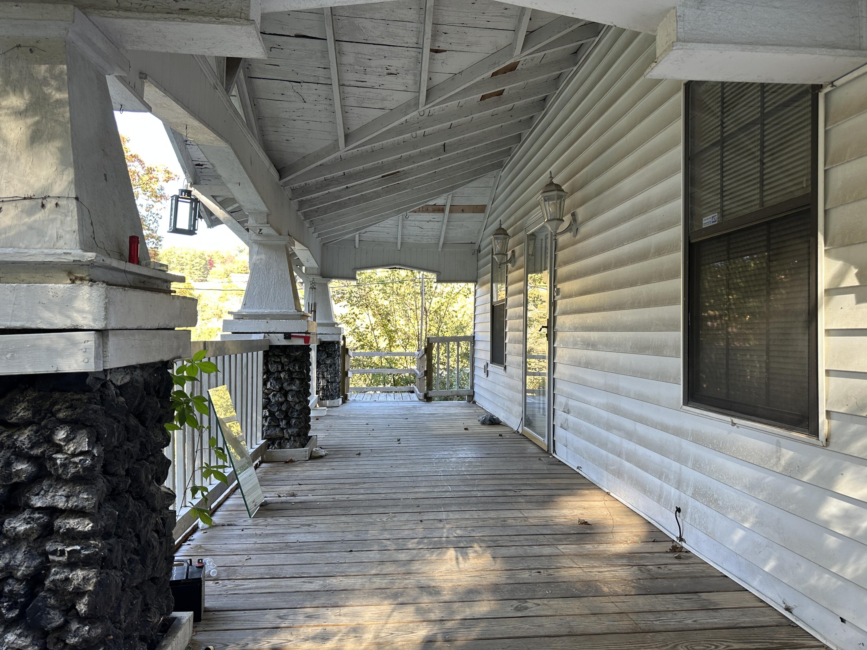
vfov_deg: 56.8
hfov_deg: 71.6
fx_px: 601
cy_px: 325
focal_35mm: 24
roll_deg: -1.3
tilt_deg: +0.6
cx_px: 434
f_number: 1.78
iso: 80
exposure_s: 1/121
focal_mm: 6.86
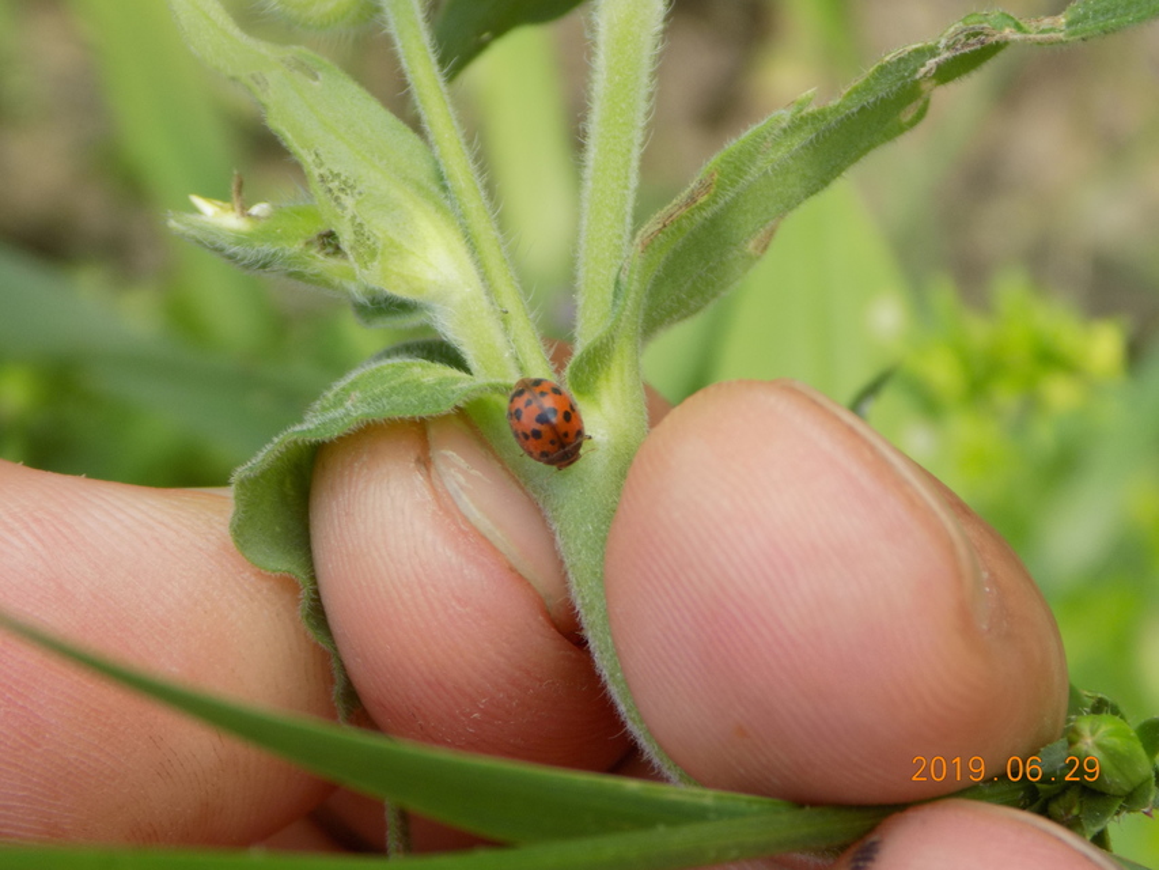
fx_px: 3951
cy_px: 435
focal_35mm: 118
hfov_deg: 16.7
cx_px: 580
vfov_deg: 12.6
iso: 80
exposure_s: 1/125
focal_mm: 20.9
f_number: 4.8
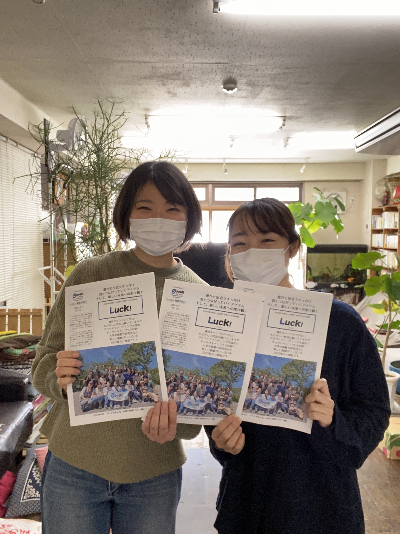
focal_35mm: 30
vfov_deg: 60.0
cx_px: 200
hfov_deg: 46.8
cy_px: 267
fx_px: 462
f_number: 2.2
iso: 160
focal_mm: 2.71
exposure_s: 1/50
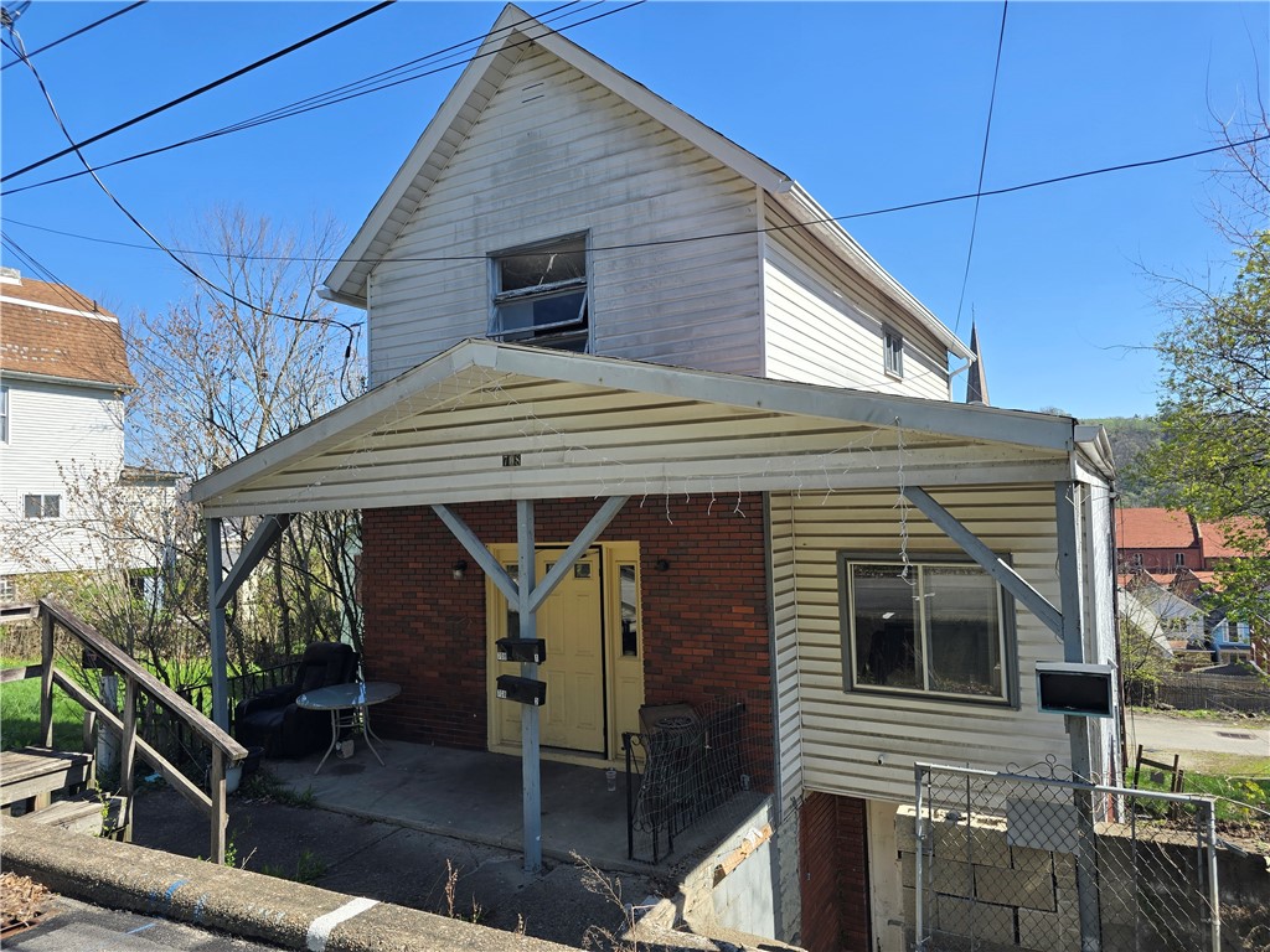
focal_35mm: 23
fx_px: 844
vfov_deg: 58.9
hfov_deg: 73.9
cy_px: 476
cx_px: 635
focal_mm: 6.3
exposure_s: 1/528
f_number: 1.7
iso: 12
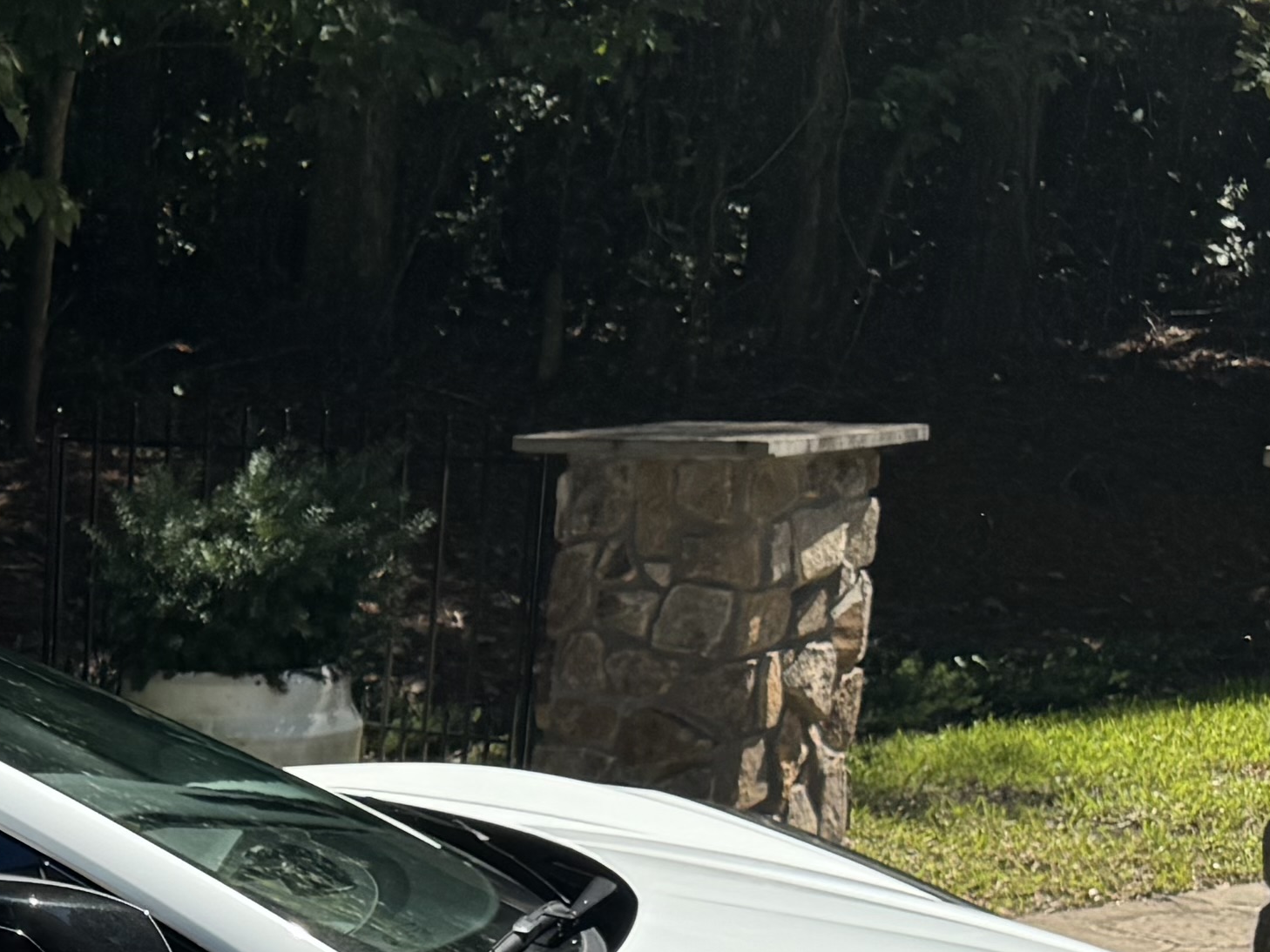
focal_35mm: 94
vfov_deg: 14.9
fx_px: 3449
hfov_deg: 19.3
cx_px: -382
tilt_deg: -17.3
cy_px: 1300
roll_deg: +1.7
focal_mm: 6.76
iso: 80
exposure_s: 1/3096
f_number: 1.78
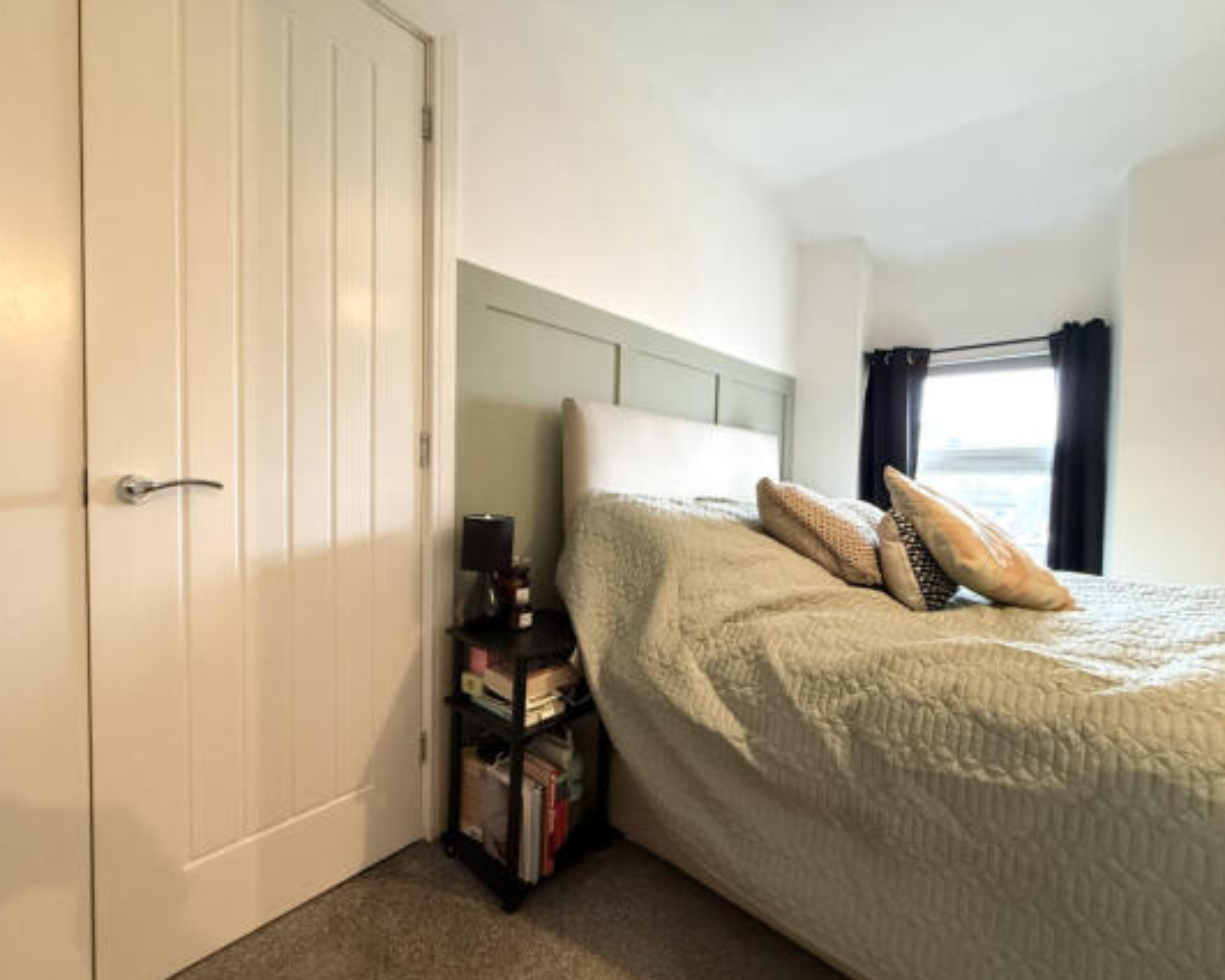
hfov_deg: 96.8
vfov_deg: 84.0
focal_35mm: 15
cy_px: 499
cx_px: 601
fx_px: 544
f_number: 2.2
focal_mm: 2.22
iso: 640
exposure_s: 1/50
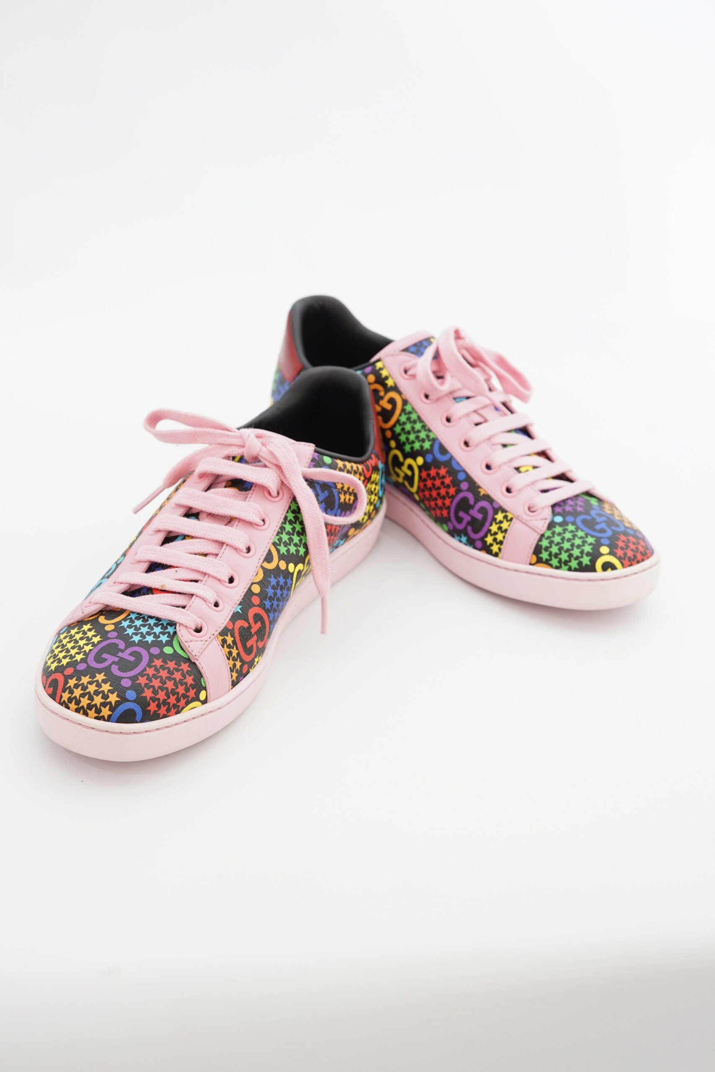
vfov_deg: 39.6
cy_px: 536
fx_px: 1489
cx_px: 358
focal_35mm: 50
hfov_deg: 27.0
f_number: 6.3
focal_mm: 50
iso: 400
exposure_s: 1/6
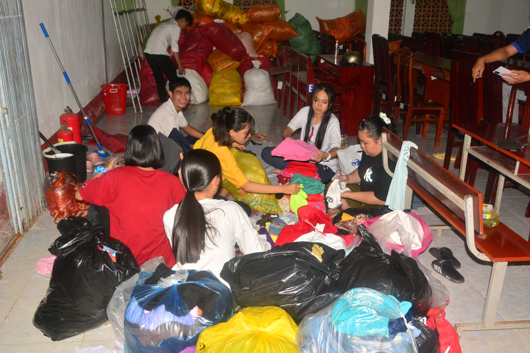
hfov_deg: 53.1
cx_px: 265
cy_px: 176
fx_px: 530
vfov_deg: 36.9
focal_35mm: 36
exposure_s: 1/60
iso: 640
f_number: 9
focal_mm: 24
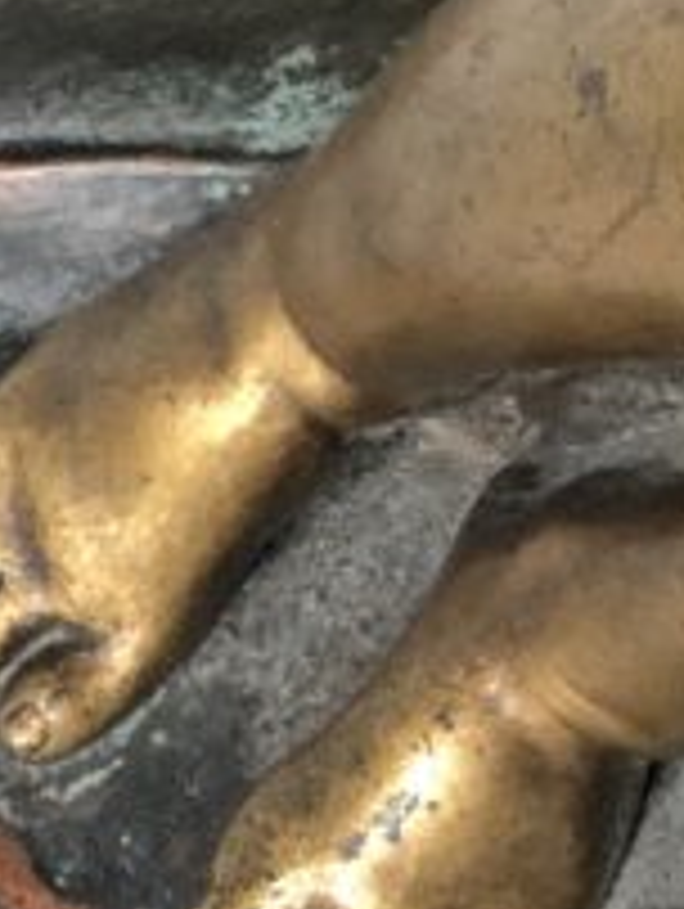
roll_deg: -6.1
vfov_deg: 7.3
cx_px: 1287
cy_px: -819
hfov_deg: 5.6
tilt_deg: -26.8
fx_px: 6914
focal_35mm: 263
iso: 125
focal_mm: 6
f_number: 2.4
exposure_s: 1/33
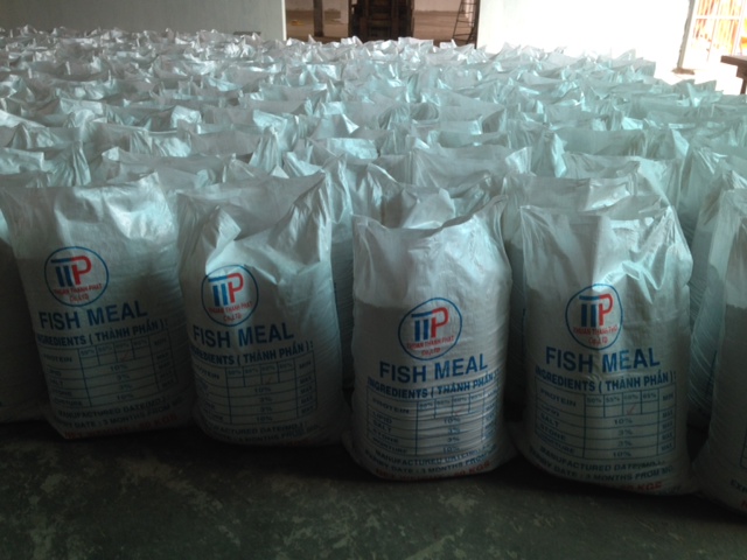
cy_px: 280
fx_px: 712
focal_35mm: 33
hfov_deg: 55.4
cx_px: 374
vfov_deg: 42.9
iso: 64
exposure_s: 1/20
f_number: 2.4
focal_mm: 4.12
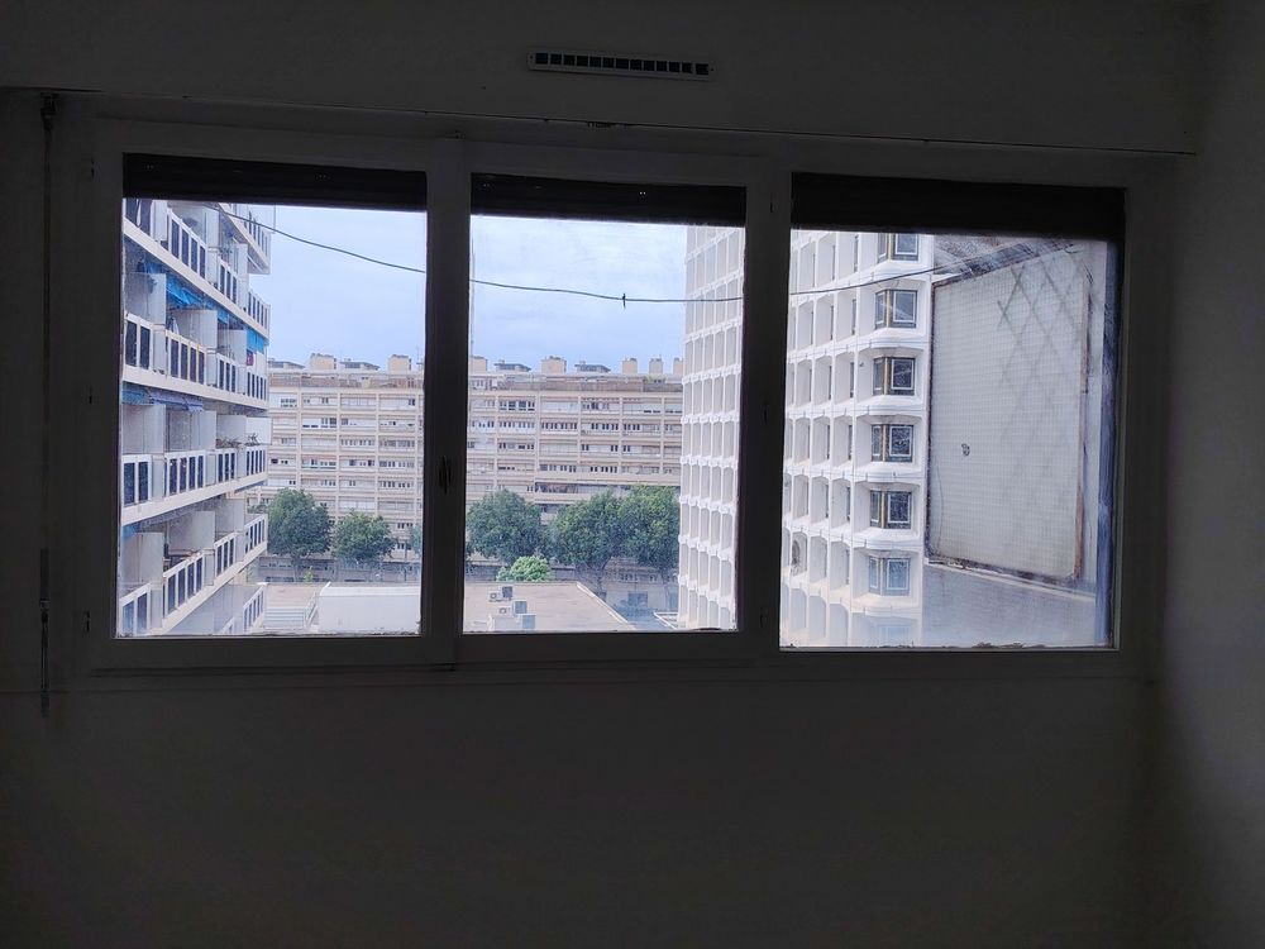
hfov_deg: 51.4
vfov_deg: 39.7
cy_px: 474
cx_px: 632
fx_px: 1316
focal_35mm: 36
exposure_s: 1/371
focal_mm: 5.25
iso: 100
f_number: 1.75
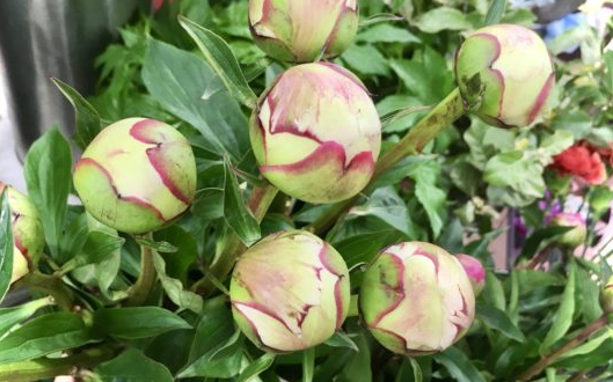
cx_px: 305
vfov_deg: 40.5
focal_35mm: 31
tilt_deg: -44.5
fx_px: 518
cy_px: 179
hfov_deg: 61.3
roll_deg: -19.6
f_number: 2.2
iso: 50
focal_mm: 4.15
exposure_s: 1/30
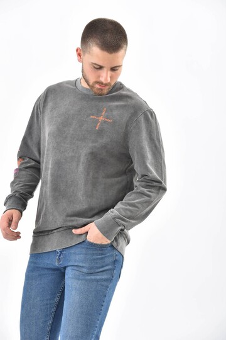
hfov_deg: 11.8
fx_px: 1092
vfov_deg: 17.6
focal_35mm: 116
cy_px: 170
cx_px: 113
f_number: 7.1
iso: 100
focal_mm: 116
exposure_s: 1/160
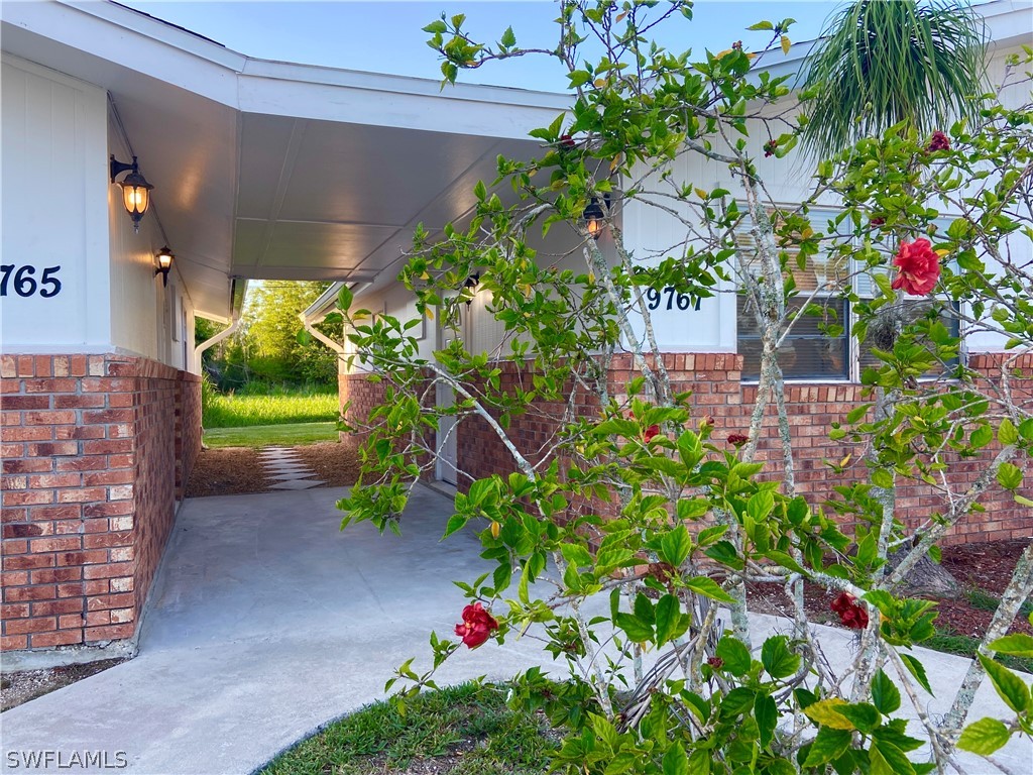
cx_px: 516
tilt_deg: -0.2
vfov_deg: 53.1
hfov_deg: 67.3
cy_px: 388
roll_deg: +1.0
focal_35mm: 26
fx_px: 776
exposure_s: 1/179
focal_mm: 4.25
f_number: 1.8
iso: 32
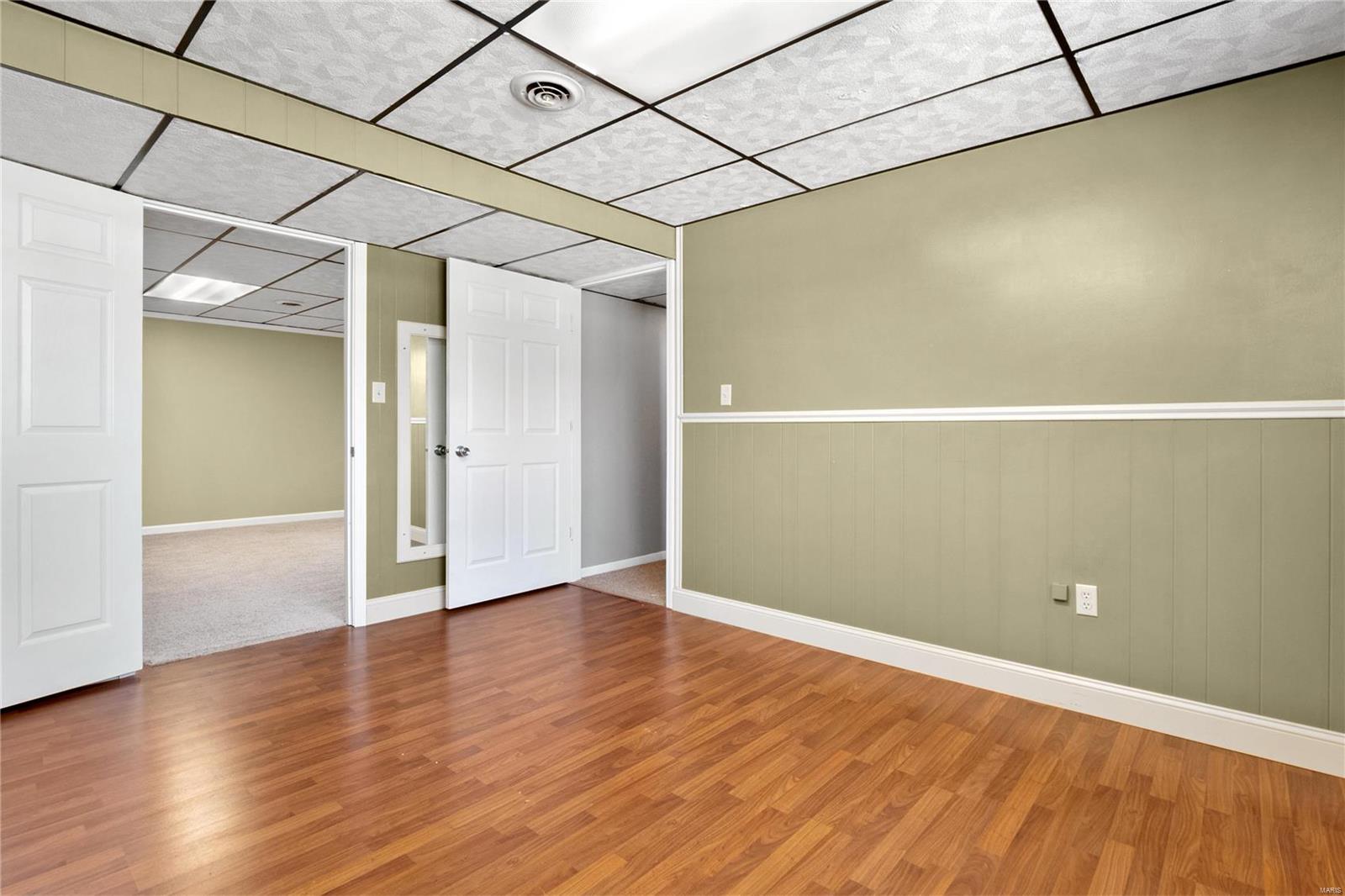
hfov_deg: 96.7
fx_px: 598
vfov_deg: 73.7
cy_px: 448
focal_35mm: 16
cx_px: 672
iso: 400
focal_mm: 8
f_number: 9
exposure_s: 1/1.67
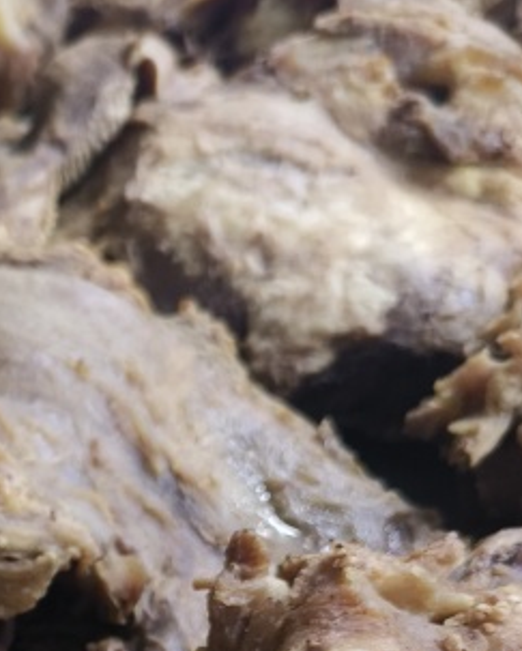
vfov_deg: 23.1
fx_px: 1523
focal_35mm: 79
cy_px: 661
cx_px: -219
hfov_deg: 17.8
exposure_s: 1/33.3
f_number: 1.75
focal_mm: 5.5
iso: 1700
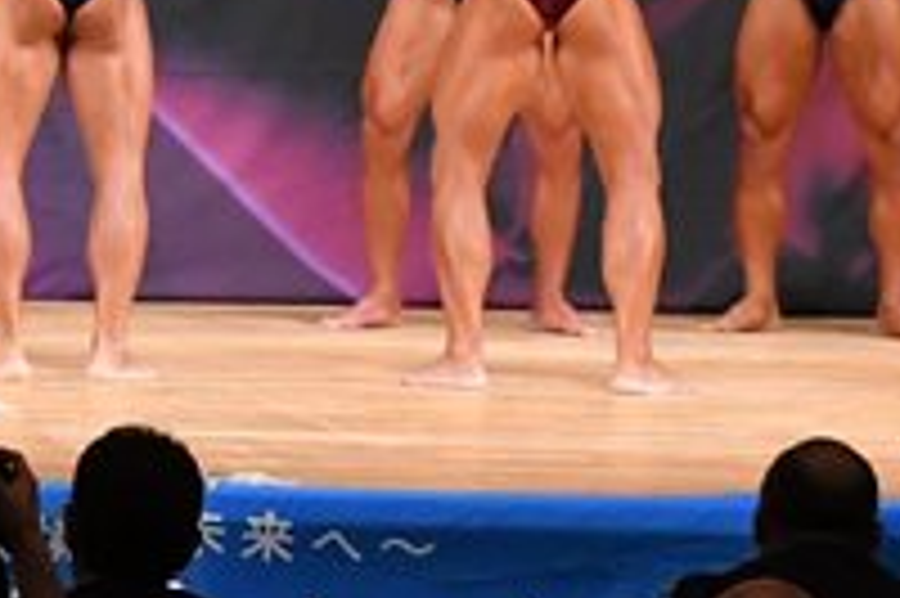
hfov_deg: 4.5
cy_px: -202
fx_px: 11340
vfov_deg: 3.0
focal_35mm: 454
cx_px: -268
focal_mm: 78
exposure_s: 1/400
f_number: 5.6
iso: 7200
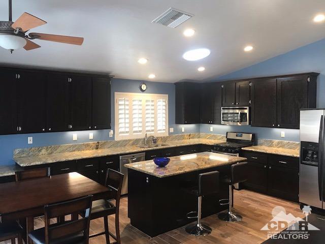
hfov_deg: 63.4
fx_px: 263
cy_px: 122
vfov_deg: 49.7
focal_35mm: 28
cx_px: 162
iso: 32
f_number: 1.8
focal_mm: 3.99
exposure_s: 1/30
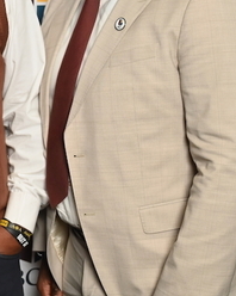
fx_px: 914
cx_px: -166
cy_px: 46
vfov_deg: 18.2
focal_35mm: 105
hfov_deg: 13.5
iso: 1600
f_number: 4
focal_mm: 34.5
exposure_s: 1/125
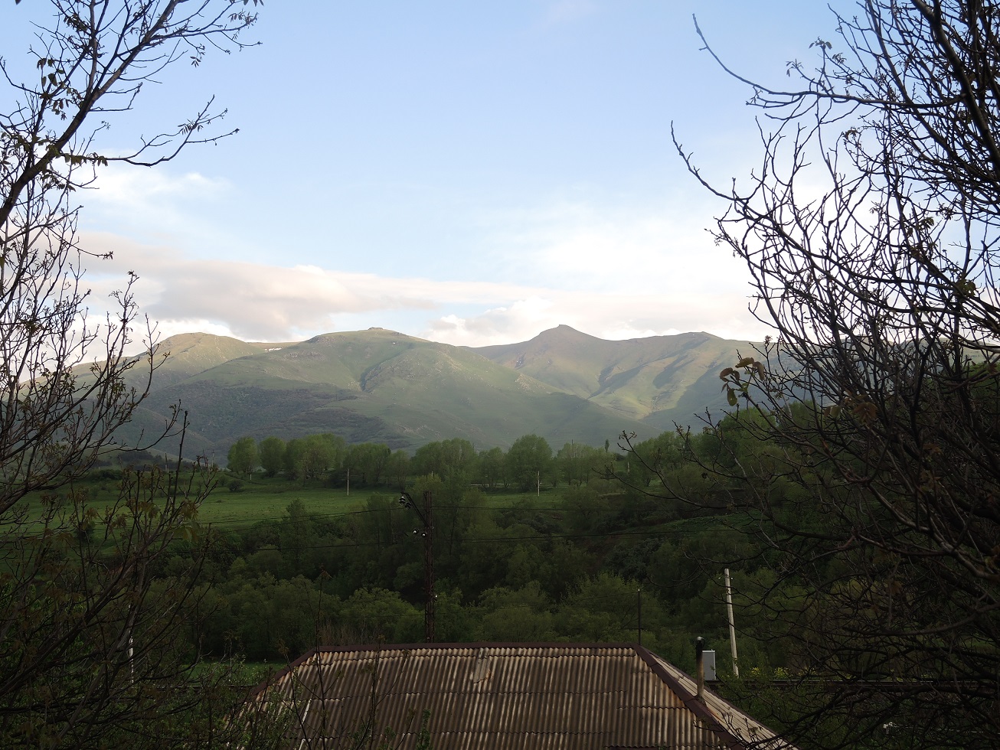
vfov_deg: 25.2
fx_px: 1676
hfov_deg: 33.2
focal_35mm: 58
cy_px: 375
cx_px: 500
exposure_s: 1/320
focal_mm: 12.5
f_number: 2.8
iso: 80
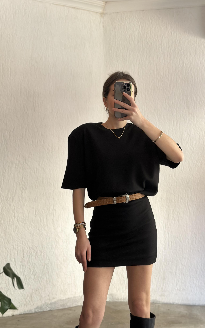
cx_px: 110
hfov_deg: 25.3
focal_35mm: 51
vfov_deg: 39.6
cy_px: 164
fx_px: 456
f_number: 1.78
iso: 160
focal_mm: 6.86
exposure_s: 1/60
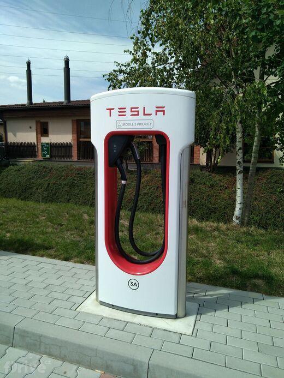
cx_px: 142
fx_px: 284
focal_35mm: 26
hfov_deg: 53.1
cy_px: 189
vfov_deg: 67.3
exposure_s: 1/1590
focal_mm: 3.46
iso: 100
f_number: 2.2
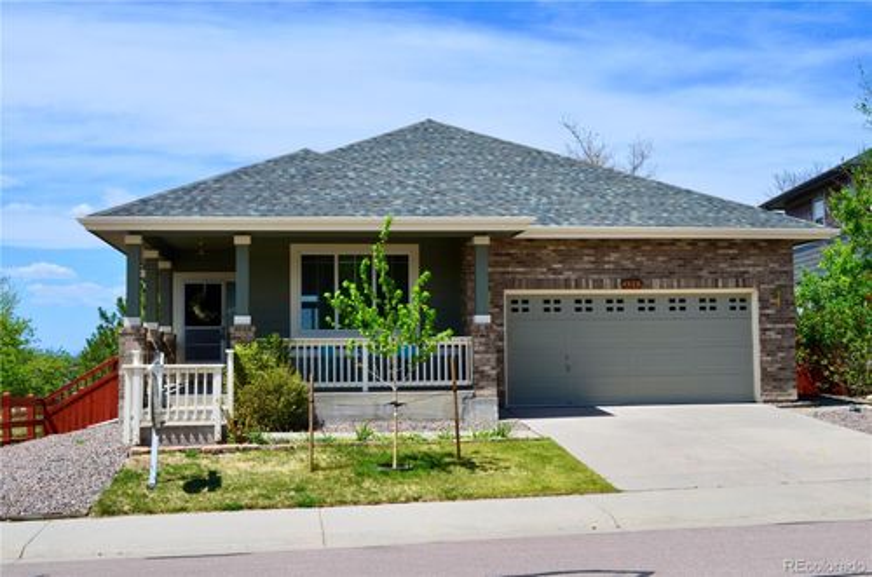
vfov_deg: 29.7
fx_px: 1088
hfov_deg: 43.7
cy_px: 288
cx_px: 436
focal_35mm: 45
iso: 100
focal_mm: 30
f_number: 11
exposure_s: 1/125
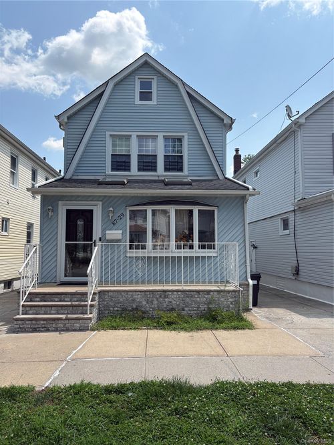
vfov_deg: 67.3
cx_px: 167
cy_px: 222
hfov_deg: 53.0
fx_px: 335
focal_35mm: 26
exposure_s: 1/3448
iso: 50
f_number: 1.6
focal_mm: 5.96
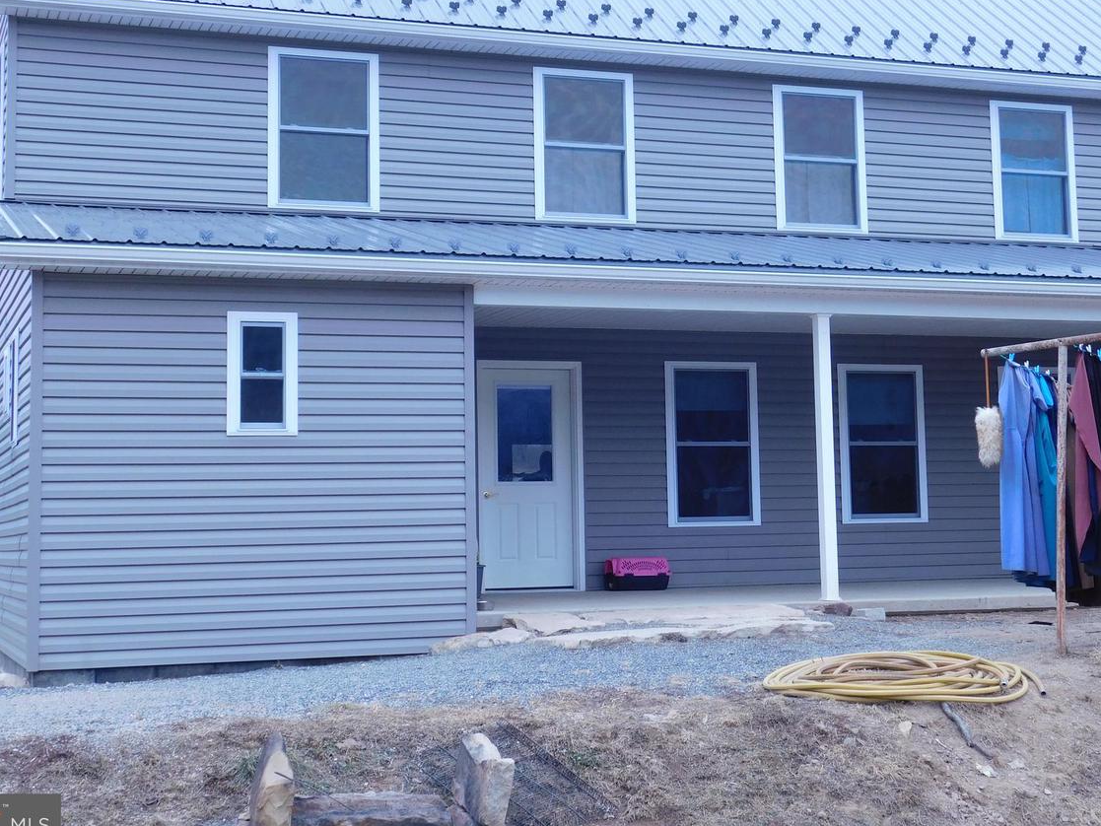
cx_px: 597
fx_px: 1845
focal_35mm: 58
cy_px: 318
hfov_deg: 33.2
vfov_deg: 25.2
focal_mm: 8
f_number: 3.7
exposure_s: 1/160
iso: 125
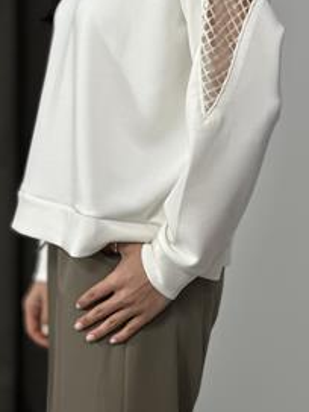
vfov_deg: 16.8
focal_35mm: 117
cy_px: 176
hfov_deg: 12.7
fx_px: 1393
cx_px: 158
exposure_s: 1/100
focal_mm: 9
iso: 64
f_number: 2.8
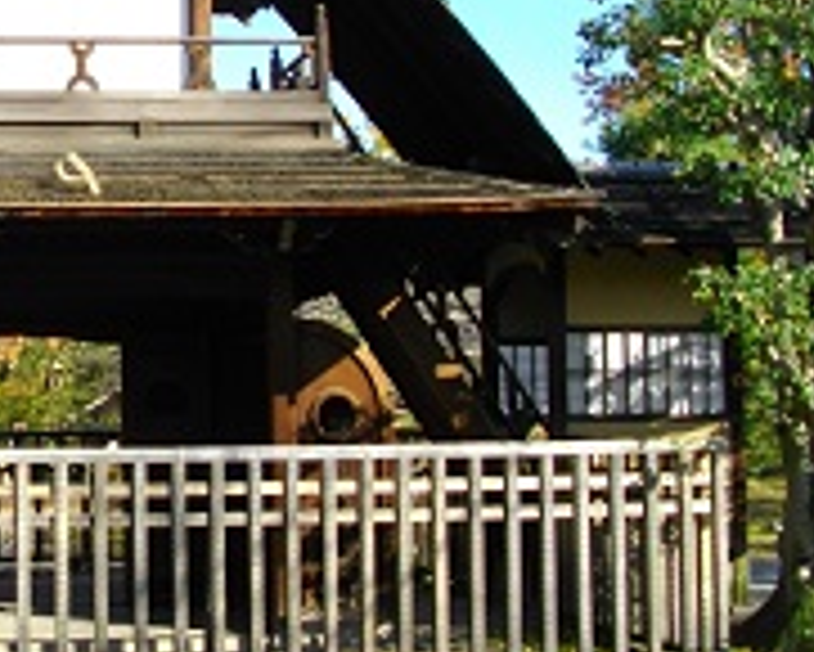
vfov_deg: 22.7
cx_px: 56
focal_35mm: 67
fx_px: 1615
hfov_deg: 27.1
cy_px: 216
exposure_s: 1/500
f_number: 2.9
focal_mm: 5.7
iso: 100
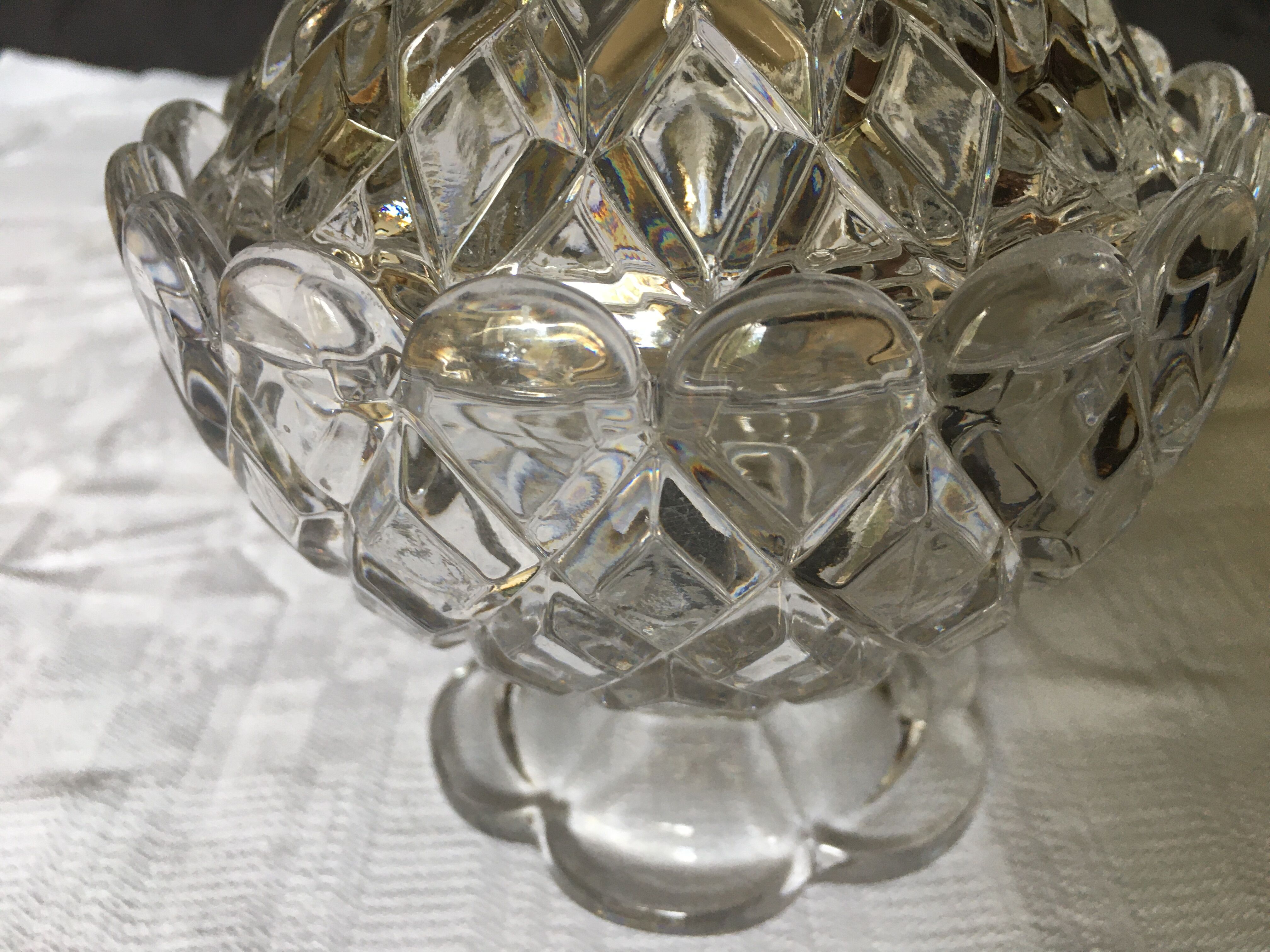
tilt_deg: -30.8
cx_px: 635
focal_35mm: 29
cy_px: 476
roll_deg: +3.6
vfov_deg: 48.2
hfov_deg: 61.7
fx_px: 1064
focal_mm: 4.15
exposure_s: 1/33
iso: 50
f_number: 2.2
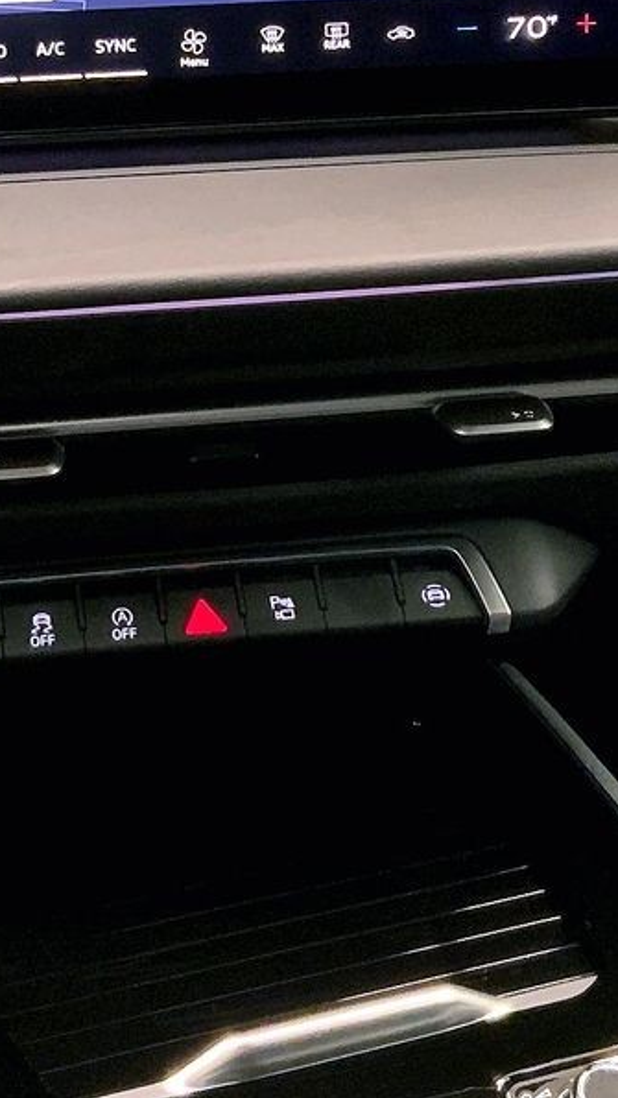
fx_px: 2474
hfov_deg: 14.2
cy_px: 260
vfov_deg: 24.7
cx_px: 155
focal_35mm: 85
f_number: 1.8
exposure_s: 1/58
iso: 250
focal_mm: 3
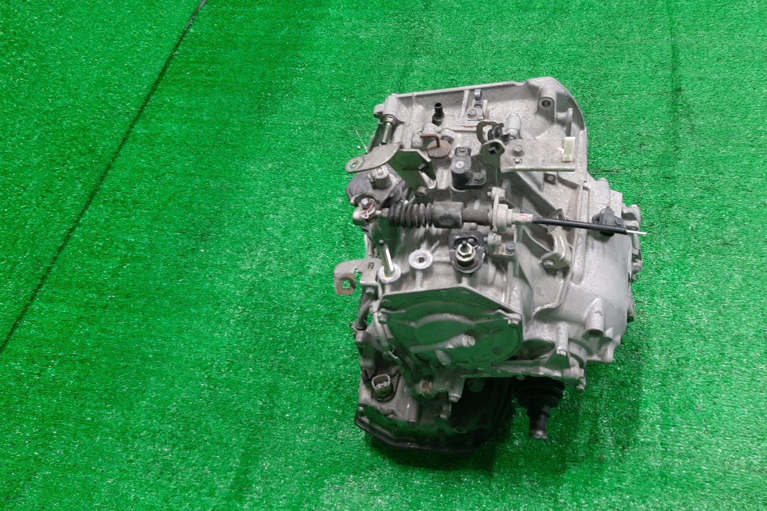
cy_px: 275
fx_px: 660
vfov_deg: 42.3
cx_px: 429
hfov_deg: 60.1
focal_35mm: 31
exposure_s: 1/50
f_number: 1.7
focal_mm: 3.93
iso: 133
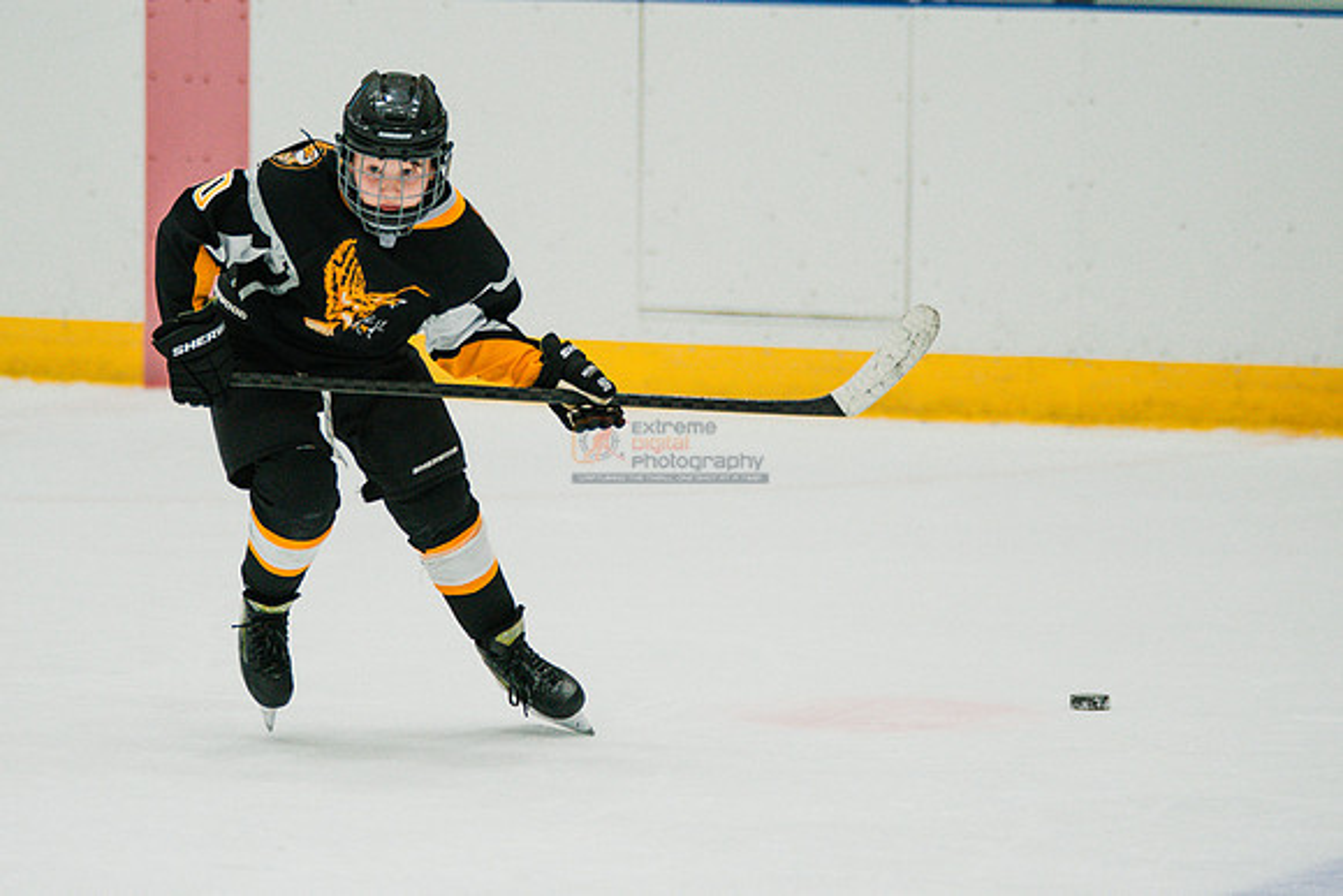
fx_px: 11222
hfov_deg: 6.8
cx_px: 566
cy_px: 381
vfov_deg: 4.6
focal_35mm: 301
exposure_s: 1/2000
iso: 3200
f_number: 3.2
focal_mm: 221
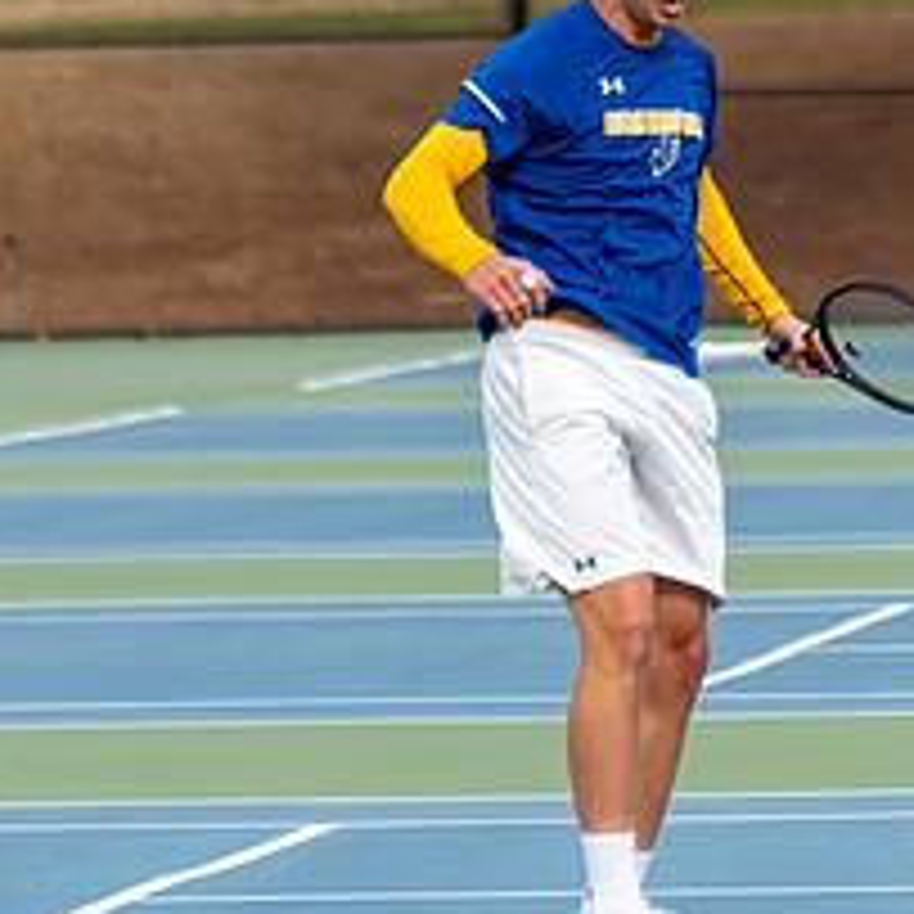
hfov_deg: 2.1
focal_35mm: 831
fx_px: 24824
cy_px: -27
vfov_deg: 2.1
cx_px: 675
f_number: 5.6
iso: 640
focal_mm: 300
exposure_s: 1/1600
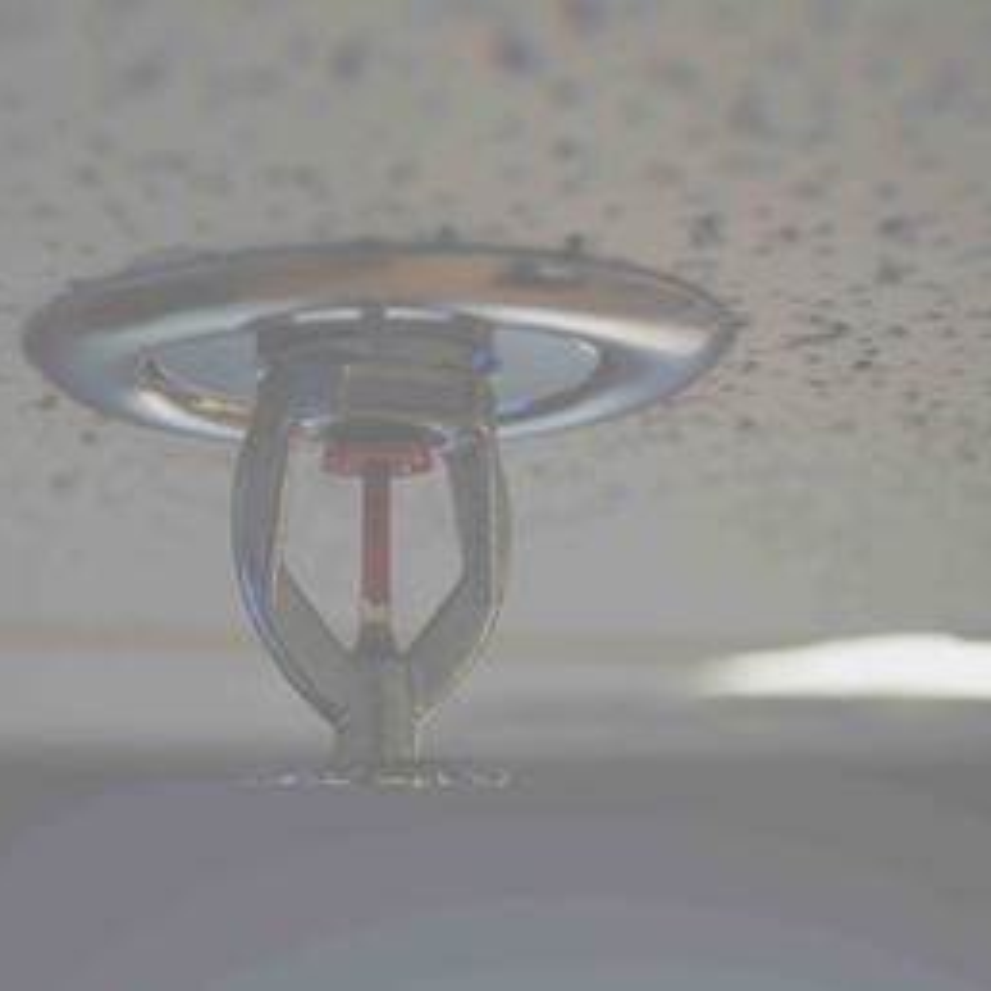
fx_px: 1749
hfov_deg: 31.5
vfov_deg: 31.6
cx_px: 361
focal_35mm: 54
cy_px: 496
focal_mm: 28
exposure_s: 1/5
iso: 250
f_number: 4.5
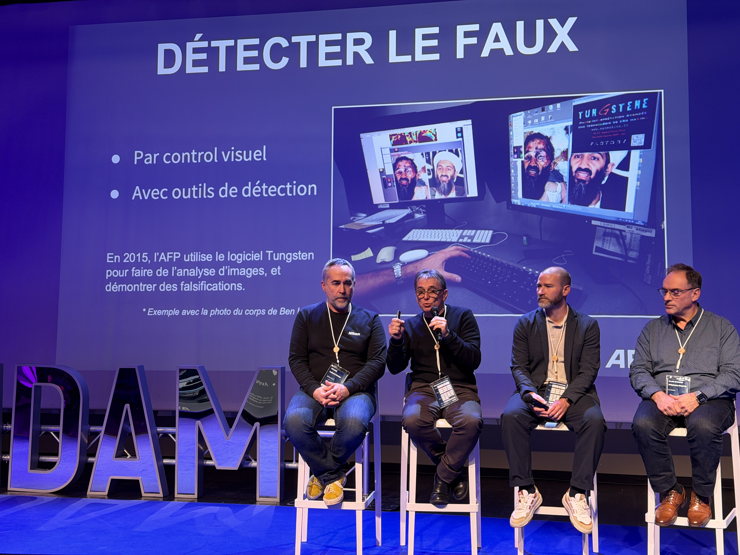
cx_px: 370
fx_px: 1026
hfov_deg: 39.7
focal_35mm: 48
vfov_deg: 30.3
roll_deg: -0.3
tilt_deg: +2.2
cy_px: 278
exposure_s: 1/58
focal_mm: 6.76
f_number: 1.78
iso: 160
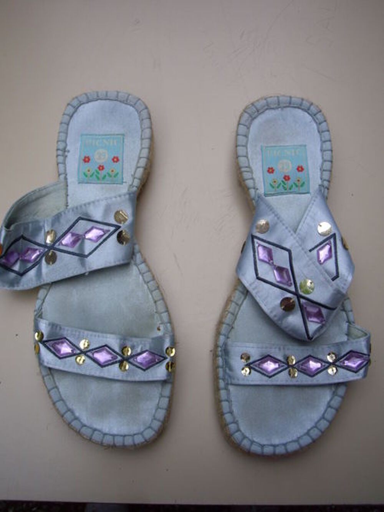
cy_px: 256
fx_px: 562
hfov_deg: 37.7
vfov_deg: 49.0
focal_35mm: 38
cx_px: 192
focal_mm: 6.2
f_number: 4.3
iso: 64
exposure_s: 1/250
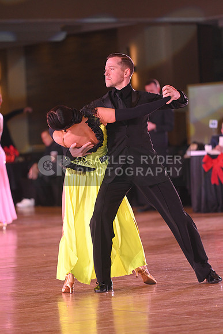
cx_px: 112
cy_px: 167
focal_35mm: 200
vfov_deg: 10.3
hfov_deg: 6.9
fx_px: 1857
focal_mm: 200
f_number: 4
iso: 2000
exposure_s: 1/200
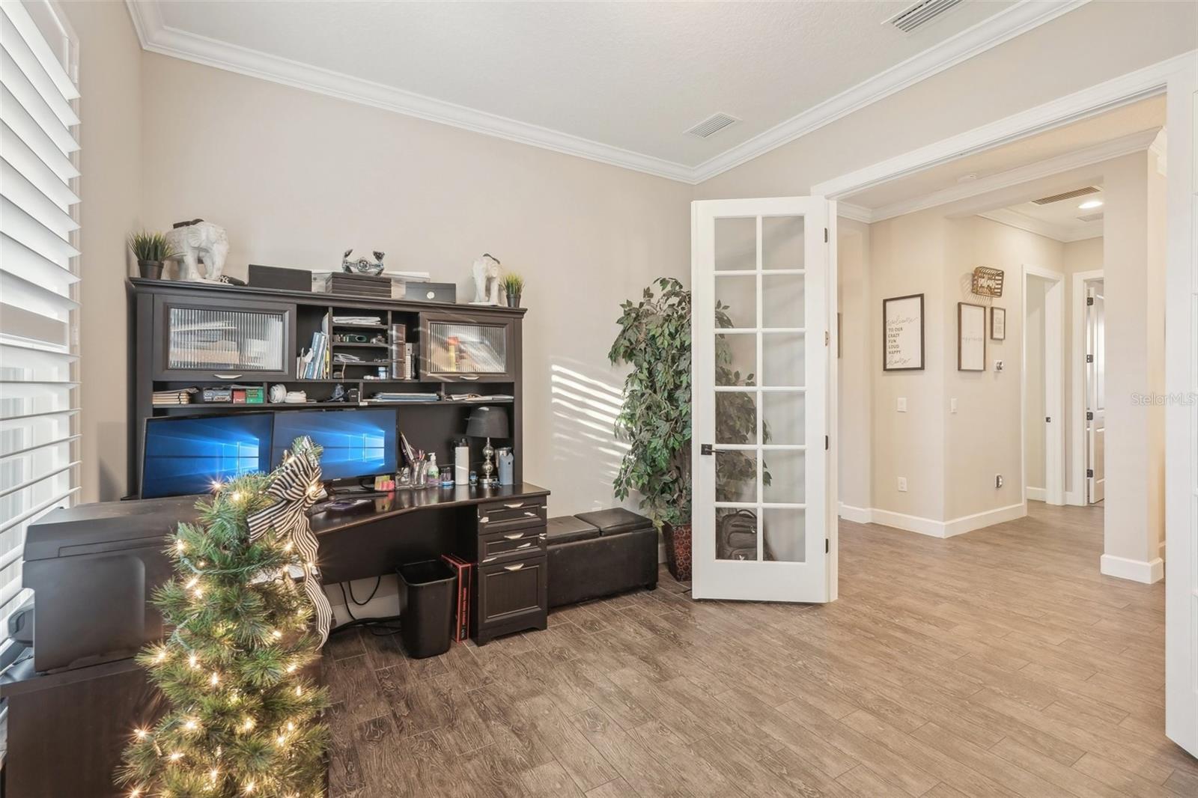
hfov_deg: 95.0
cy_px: 399
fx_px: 549
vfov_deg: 72.0
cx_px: 599
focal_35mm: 16
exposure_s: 1/6
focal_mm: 16.5
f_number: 8
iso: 400
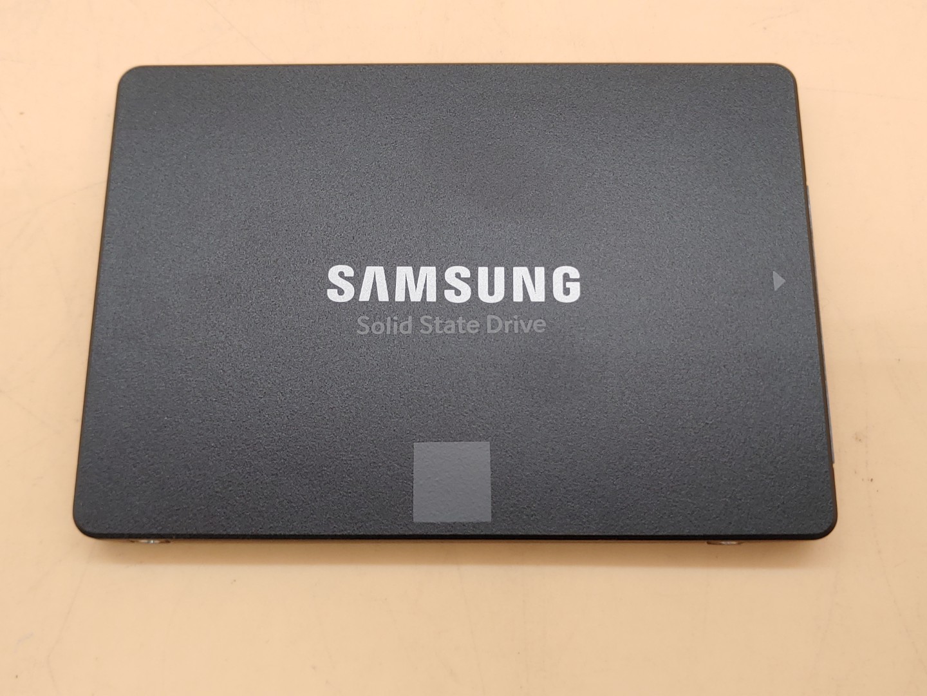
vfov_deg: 39.7
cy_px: 348
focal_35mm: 36
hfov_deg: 51.4
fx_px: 964
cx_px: 464
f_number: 1.8
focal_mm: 4.36
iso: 50
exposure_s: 1/65
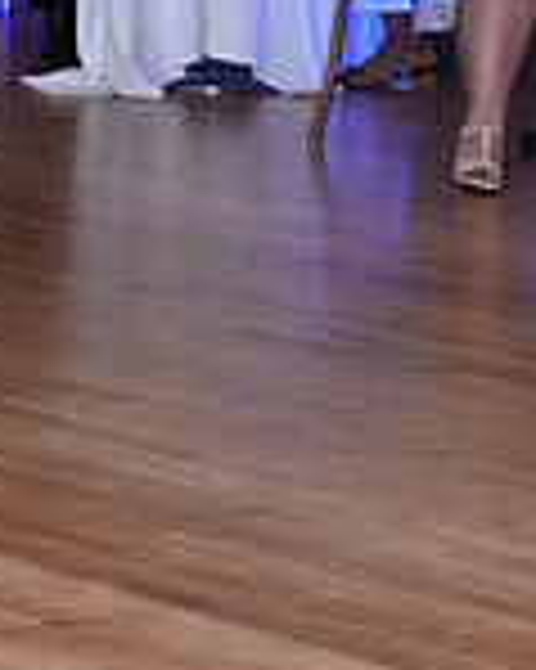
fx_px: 3910
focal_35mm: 197
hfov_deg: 7.7
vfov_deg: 9.5
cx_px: -169
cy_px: -369
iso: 5000
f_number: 4
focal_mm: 36
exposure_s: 1/200
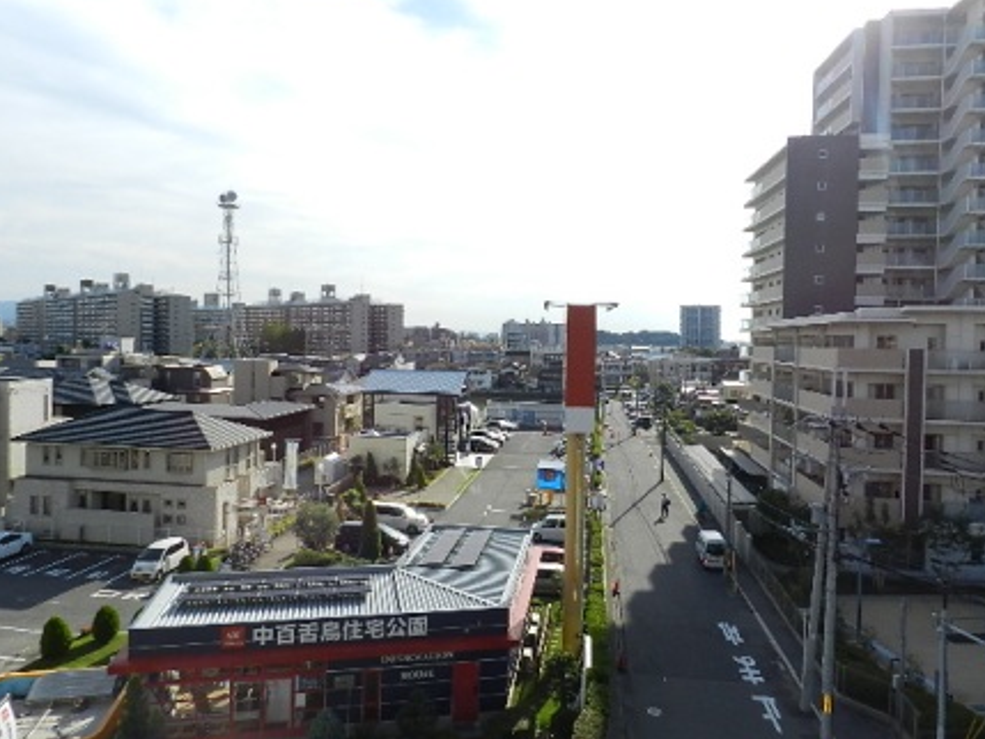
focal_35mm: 24
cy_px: 356
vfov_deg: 56.8
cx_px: 487
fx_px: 683
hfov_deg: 71.6
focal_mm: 4
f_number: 4
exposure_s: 1/1000
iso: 160
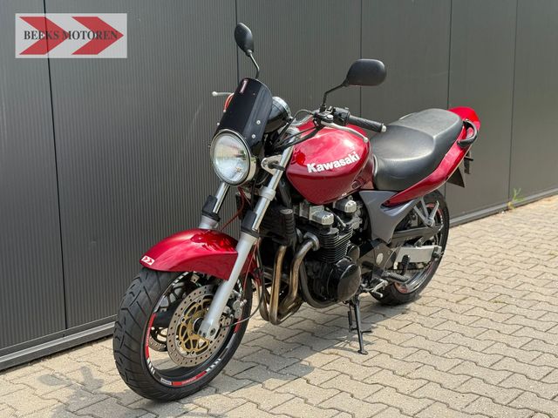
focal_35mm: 48
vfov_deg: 30.3
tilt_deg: -9.1
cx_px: 279
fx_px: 774
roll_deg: +0.5
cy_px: 209
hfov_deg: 39.7
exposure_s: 1/2033
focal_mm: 6.76
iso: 100
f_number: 1.78
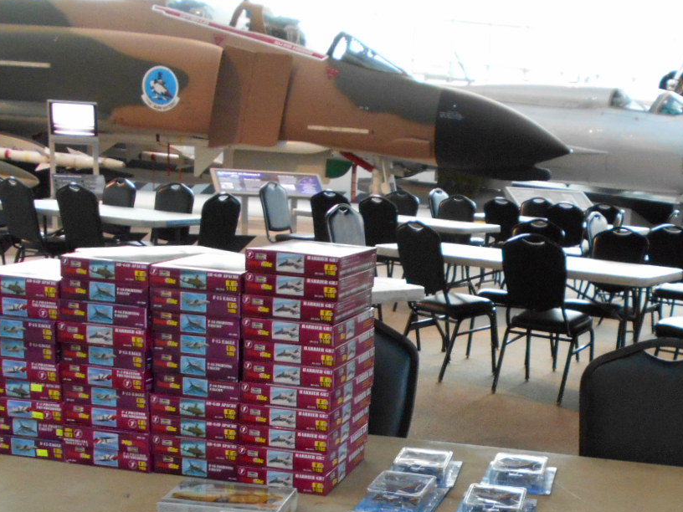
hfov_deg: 36.9
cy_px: 482
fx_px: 1006
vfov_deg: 27.3
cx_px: 484
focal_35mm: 51
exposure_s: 1/15
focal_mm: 4.6
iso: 400
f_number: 3.2
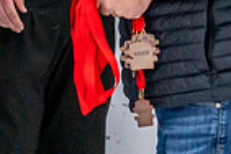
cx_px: -69
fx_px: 2098
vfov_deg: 4.2
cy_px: -139
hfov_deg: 6.3
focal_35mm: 327
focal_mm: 74
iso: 3200
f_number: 2.8
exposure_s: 1/1250
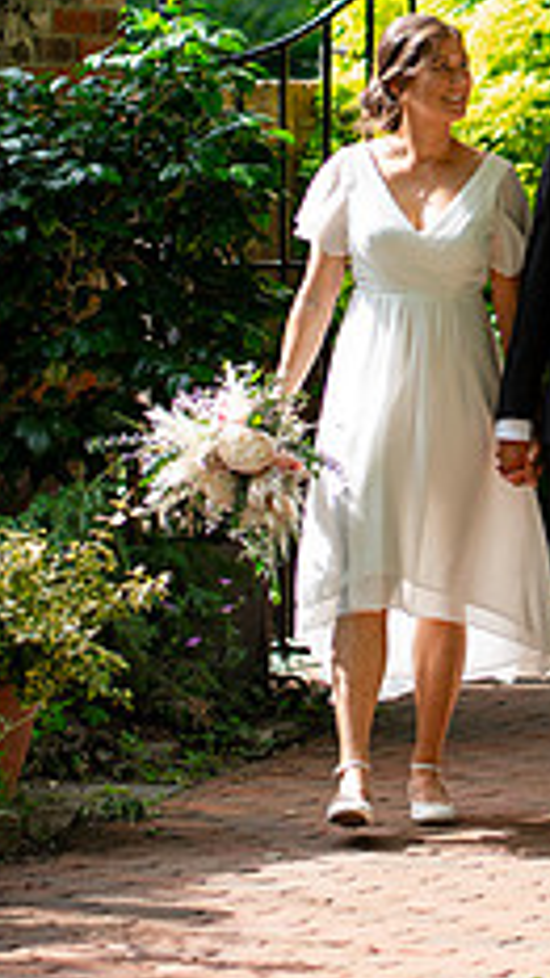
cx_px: 456
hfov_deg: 4.8
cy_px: 309
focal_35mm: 255
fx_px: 6614
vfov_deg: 8.5
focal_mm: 85
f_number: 2.2
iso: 100
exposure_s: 1/2000
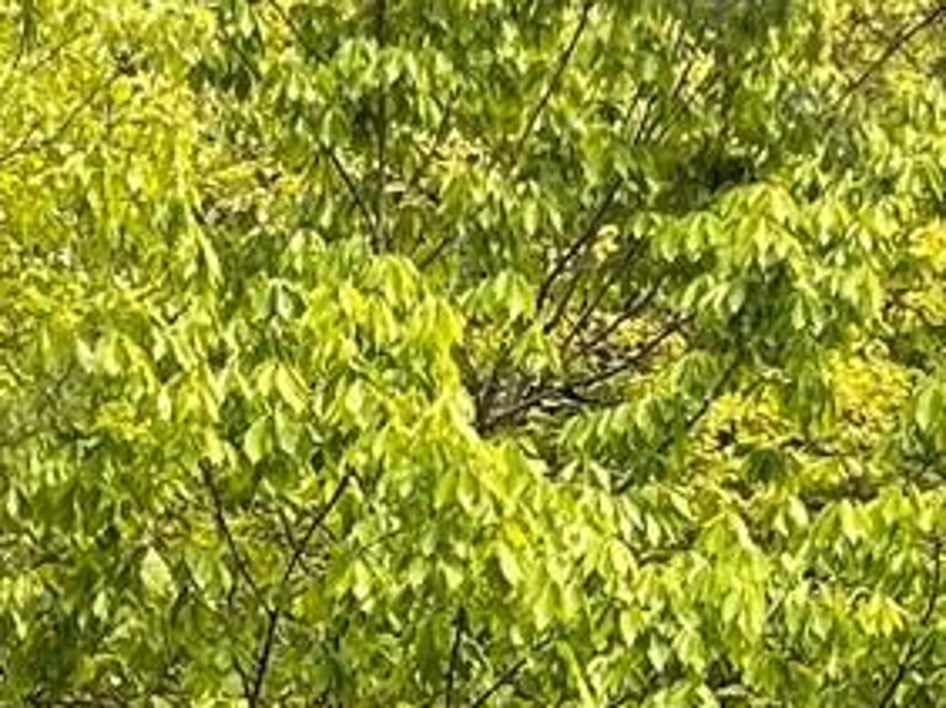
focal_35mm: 189
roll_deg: +0.0
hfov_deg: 10.4
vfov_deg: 7.4
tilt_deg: +3.1
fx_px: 5161
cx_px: -13
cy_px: 1577
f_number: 1.5
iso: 50
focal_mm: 5.7
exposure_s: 1/670
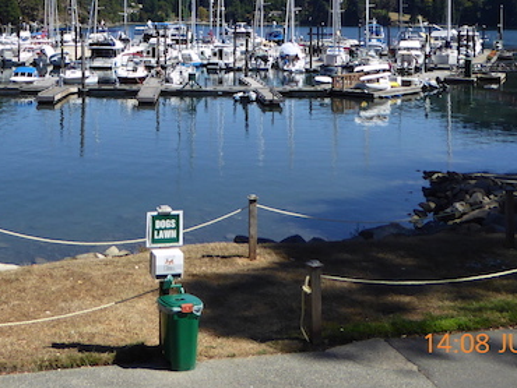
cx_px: 162
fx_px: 807
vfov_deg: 25.8
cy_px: 7
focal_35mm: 54
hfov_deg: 35.1
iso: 100
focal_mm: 4.3
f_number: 3.3
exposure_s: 1/1000
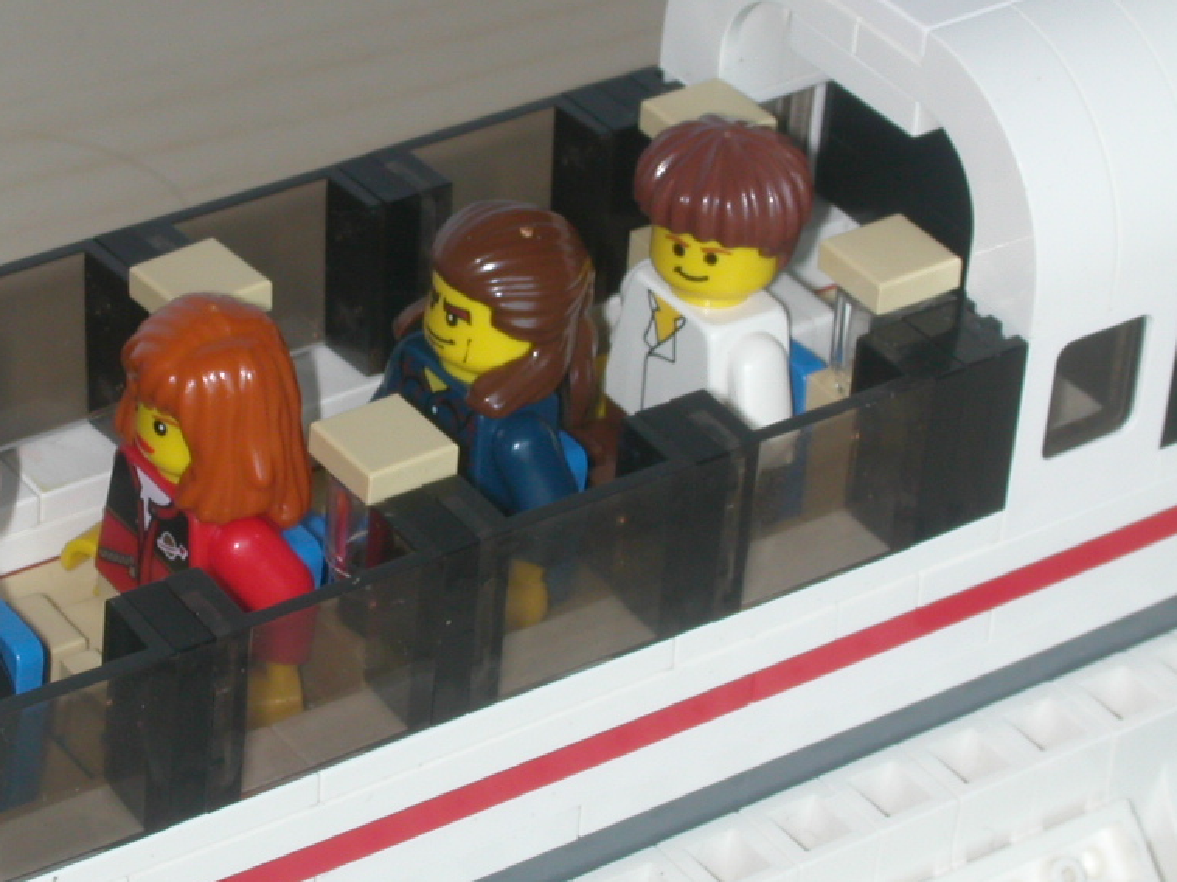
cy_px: 441
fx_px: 5099
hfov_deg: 13.1
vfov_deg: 9.9
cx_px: 390
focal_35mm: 150
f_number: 8
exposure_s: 1/30
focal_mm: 16.8
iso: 100
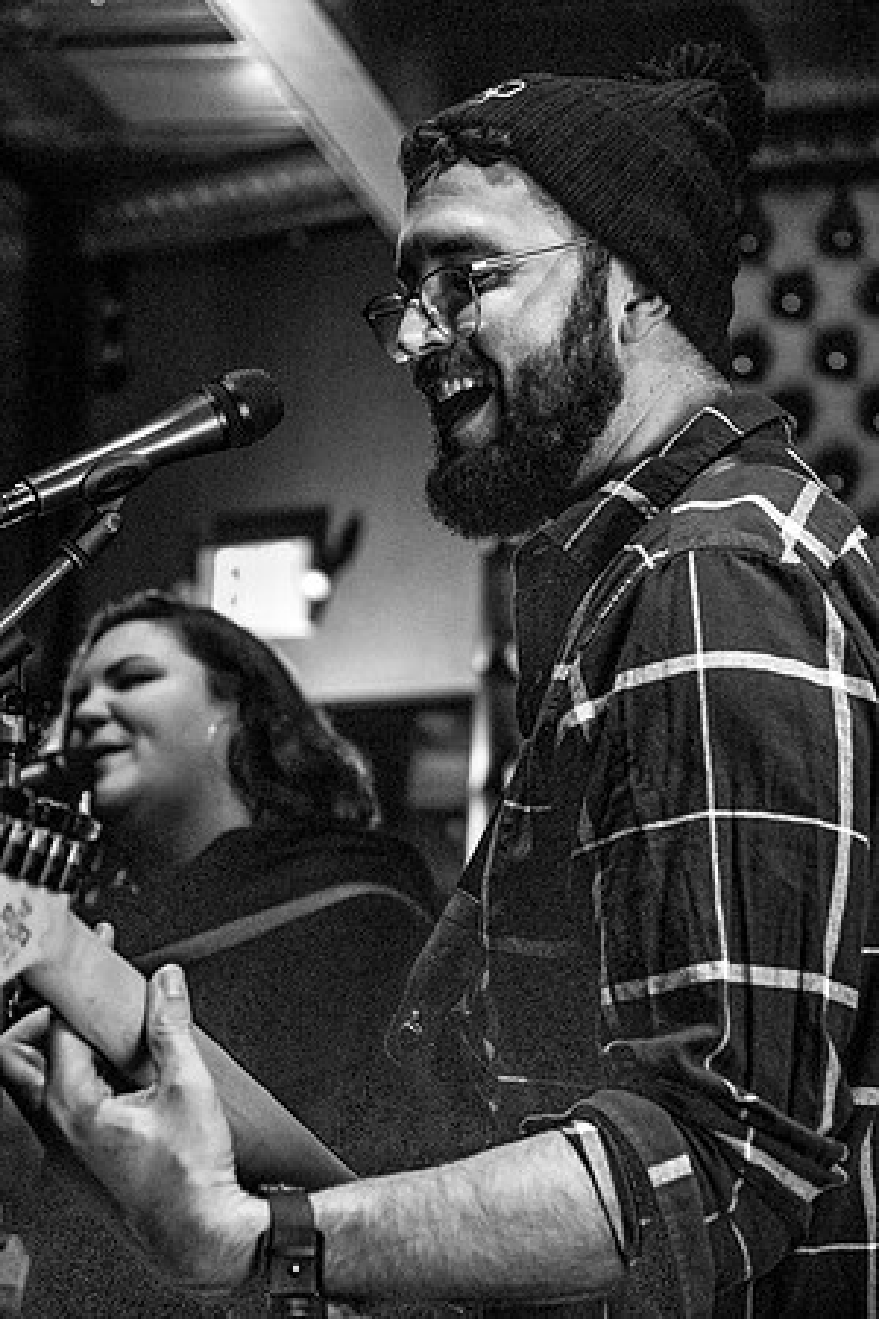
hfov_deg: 17.5
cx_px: 440
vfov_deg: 26.0
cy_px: 660
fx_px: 2857
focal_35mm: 78
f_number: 4
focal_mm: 78
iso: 6400
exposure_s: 1/200
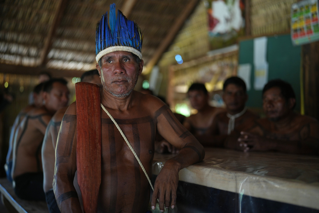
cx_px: 160
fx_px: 443
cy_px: 106
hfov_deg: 39.6
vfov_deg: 27.0
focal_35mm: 50
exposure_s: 1/320
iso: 400
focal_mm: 50
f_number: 1.4
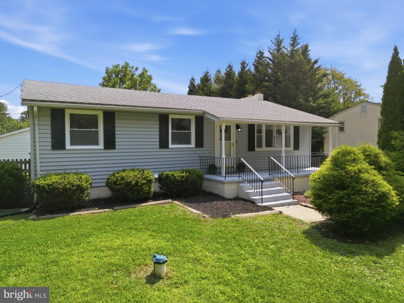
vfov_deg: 56.8
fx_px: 280
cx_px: 202
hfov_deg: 71.6
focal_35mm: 24
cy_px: 152
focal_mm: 6.7
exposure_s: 1/90
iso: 100
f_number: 1.7
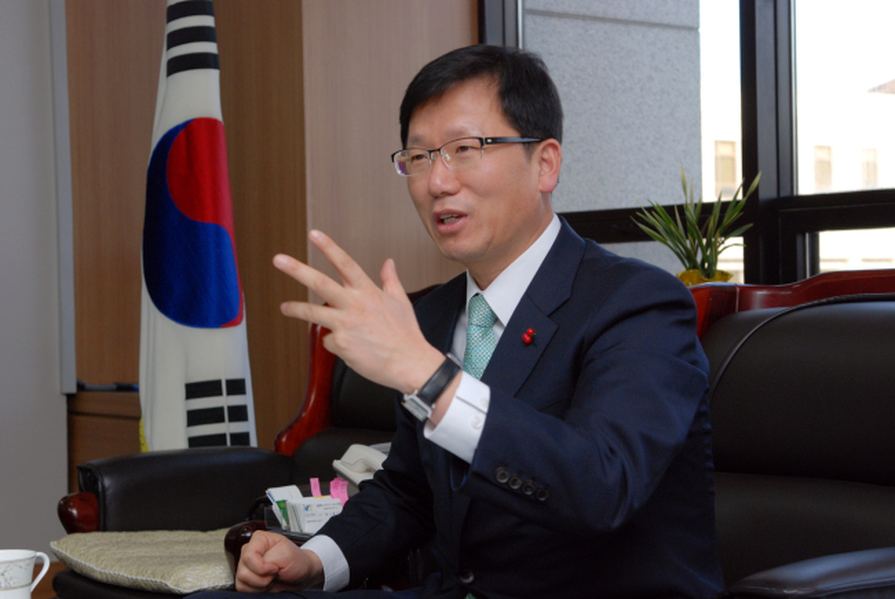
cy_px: 300
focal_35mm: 72
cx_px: 448
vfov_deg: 19.0
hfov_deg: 28.0
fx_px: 1792
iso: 400
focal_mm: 48
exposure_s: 1/125
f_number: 4.5
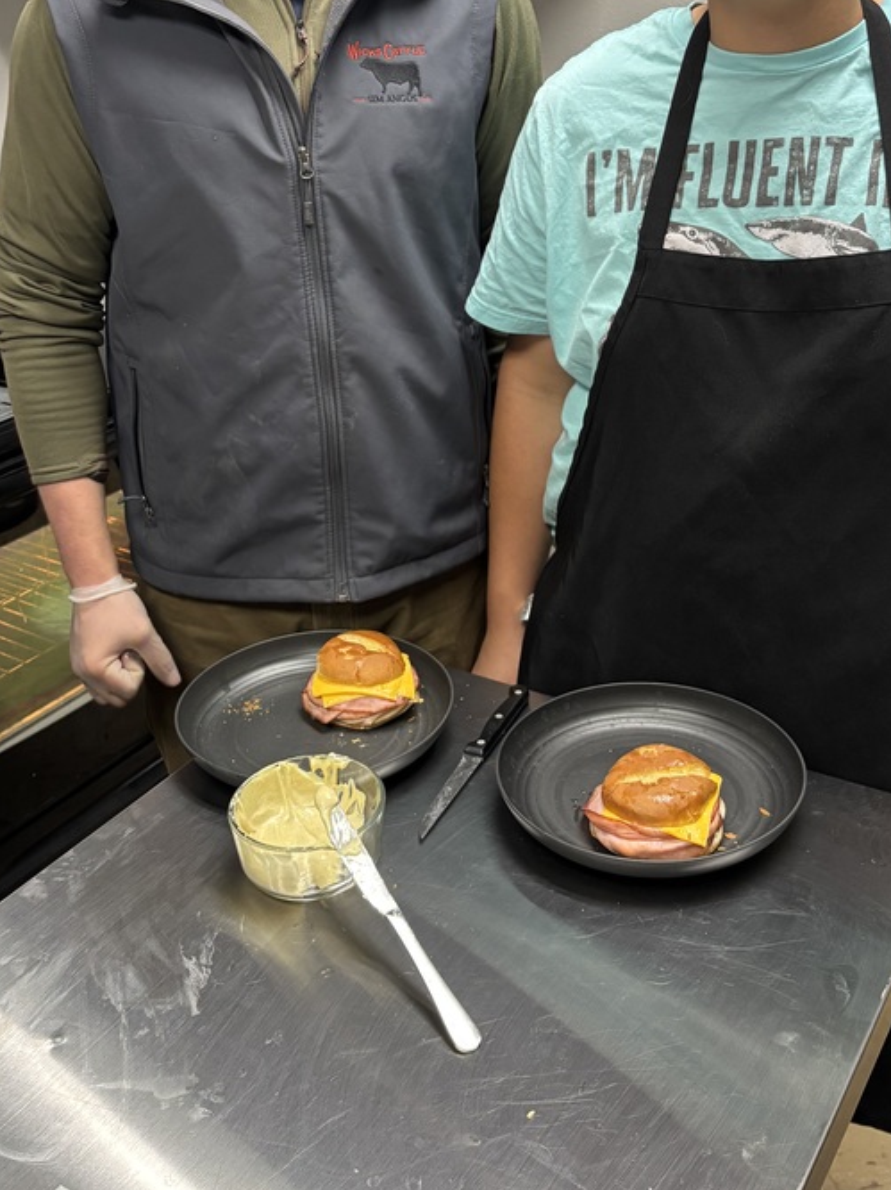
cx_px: 441
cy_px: 427
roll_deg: +2.4
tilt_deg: -20.2
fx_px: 1374
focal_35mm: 40
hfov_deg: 35.9
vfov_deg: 46.3
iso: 250
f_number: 1.6
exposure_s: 1/60
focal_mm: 5.96
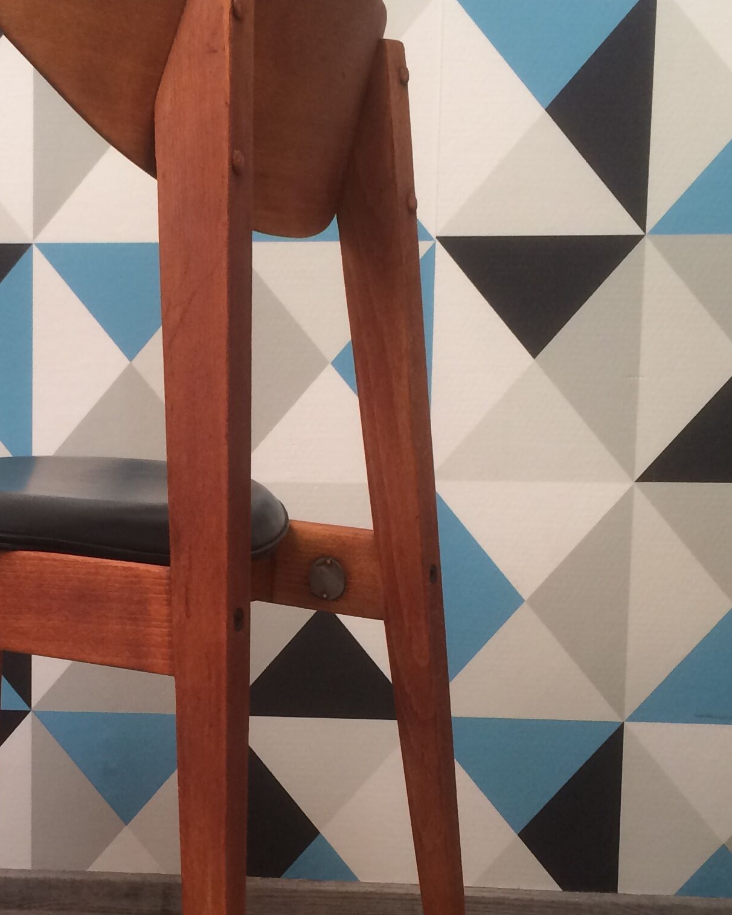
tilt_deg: -11.1
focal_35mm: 61
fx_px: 1652
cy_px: 584
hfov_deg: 24.4
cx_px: 106
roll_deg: +0.8
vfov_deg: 30.8
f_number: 2.2
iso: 50
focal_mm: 4.15
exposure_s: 1/33
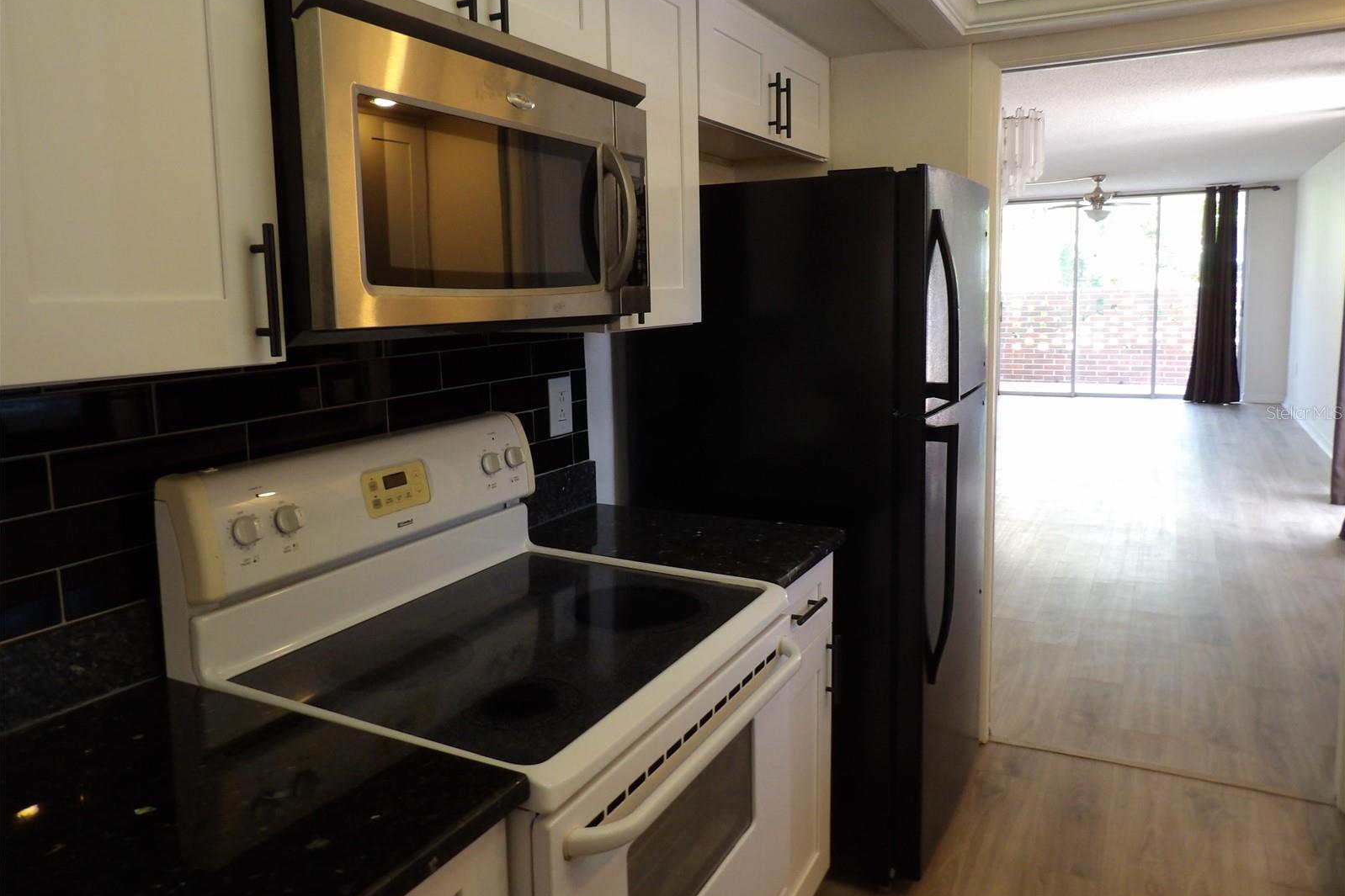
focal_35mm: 25
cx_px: 672
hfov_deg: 71.5
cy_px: 412
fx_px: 934
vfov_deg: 51.2
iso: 200
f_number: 3.2
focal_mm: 4.3
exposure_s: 1/24
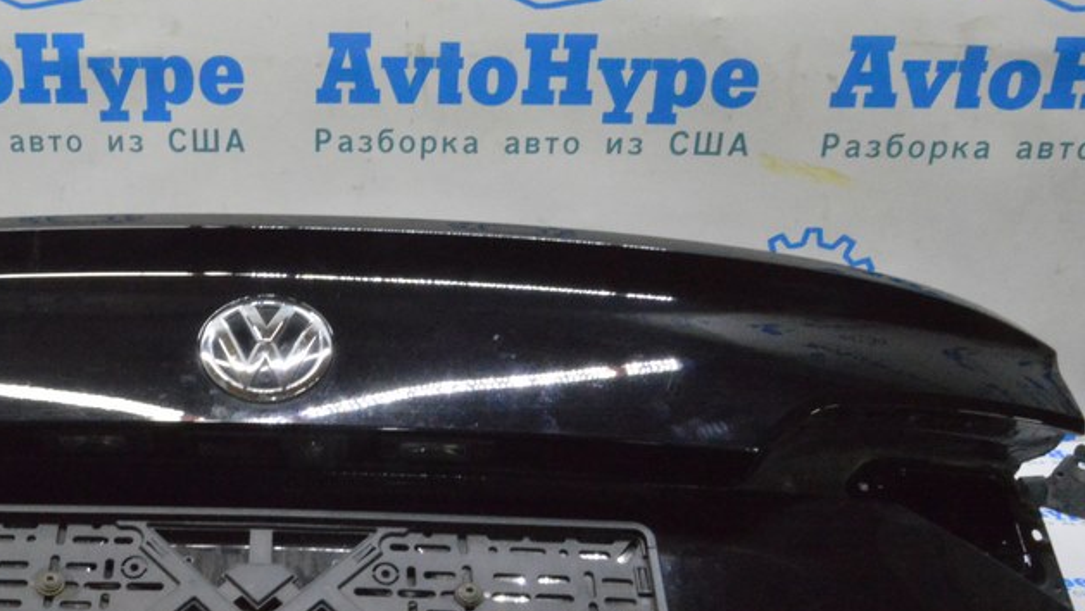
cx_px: 257
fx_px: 1324
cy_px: 368
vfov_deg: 25.9
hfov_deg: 43.0
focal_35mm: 46
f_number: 20
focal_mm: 18
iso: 6400
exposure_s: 1/20
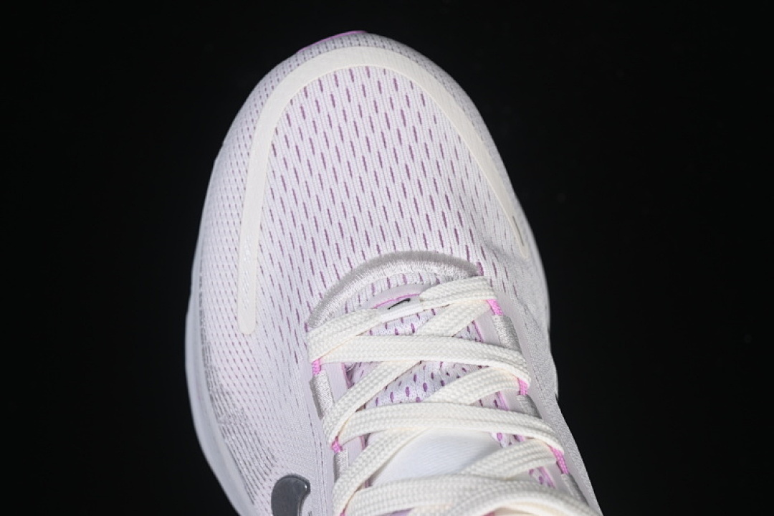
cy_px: 258
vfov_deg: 18.2
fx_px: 1612
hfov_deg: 27.0
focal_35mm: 75
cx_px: 387
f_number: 7.1
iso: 160
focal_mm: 50
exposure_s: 1/80
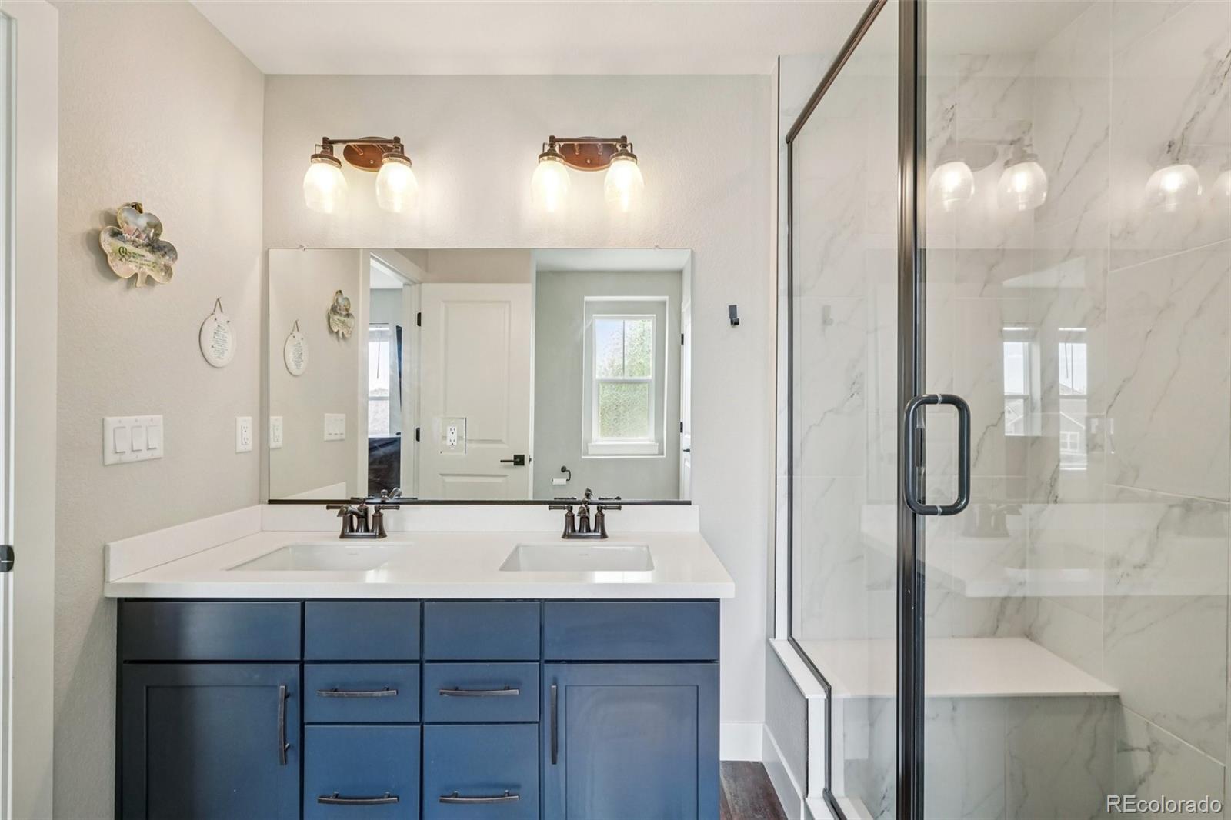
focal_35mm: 15
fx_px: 513
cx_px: 616
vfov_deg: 77.3
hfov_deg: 100.4
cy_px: 410
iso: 800
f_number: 8
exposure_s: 1/15
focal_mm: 10
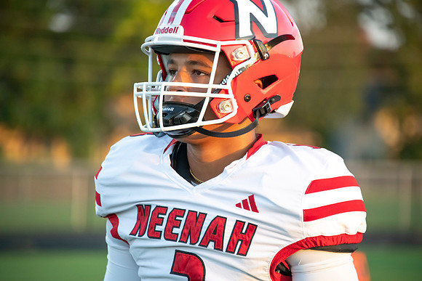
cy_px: 140
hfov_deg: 6.9
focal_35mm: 300
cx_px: 211
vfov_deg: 4.6
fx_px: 3517
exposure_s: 1/1000
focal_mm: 300
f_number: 5.6
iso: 2000
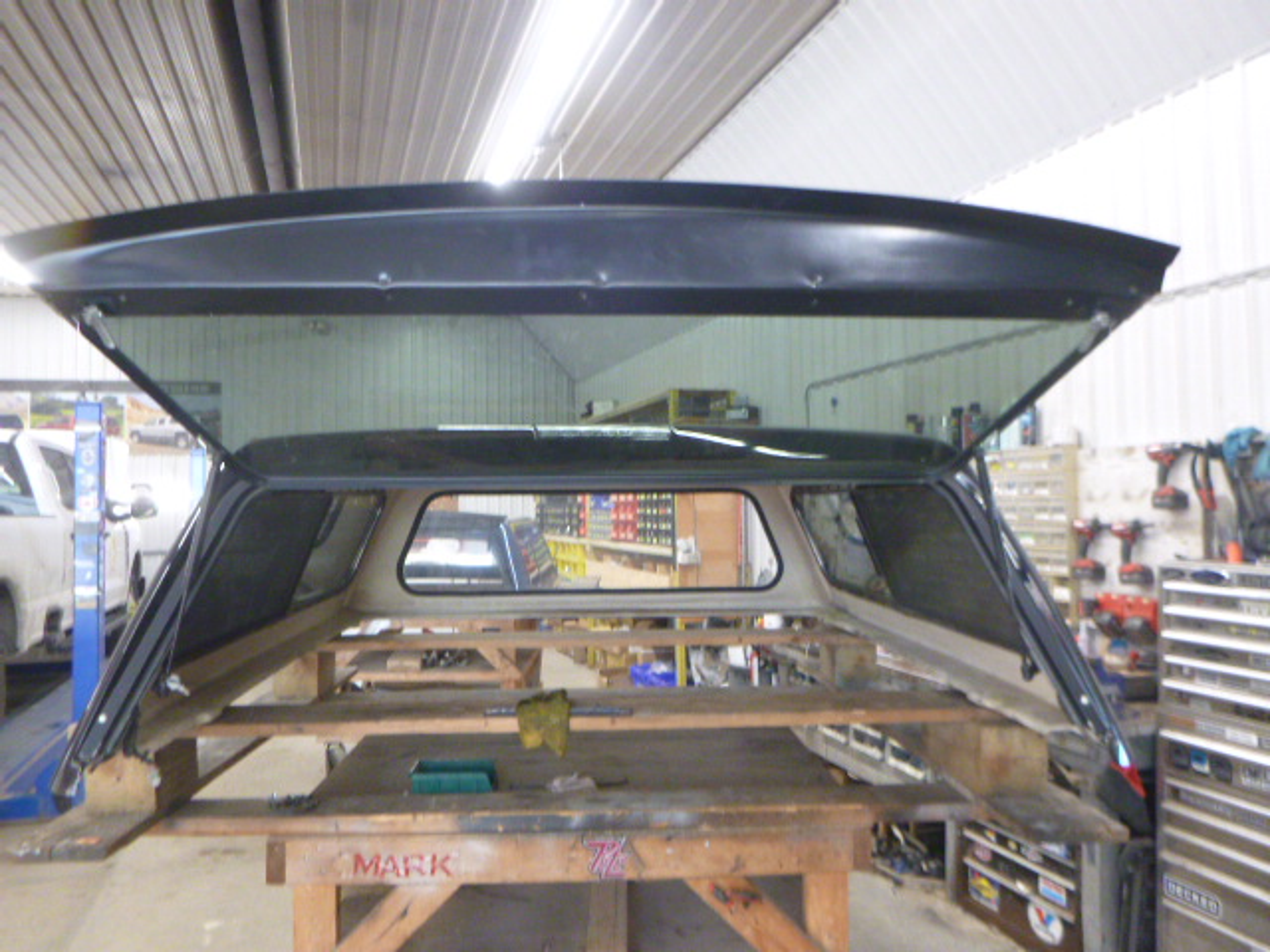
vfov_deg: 54.9
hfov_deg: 69.4
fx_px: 917
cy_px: 476
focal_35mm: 25
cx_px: 635
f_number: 3.9
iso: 400
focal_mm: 4.5
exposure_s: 1/15
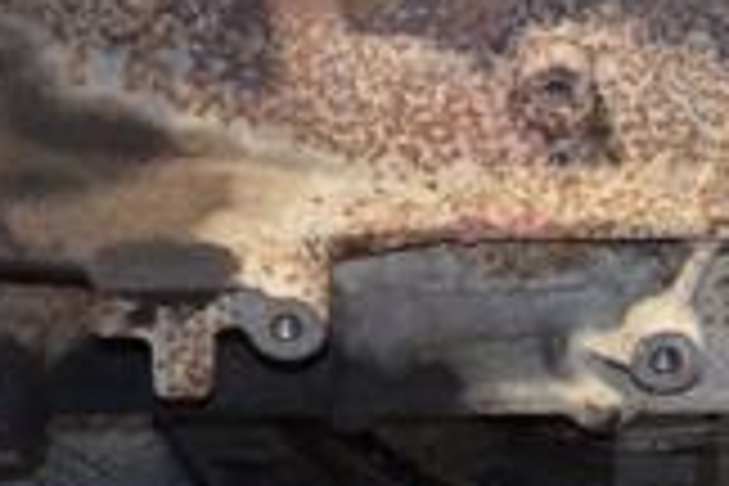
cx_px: 531
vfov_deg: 7.6
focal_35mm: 178
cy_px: -130
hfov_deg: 11.5
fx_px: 3604
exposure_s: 1/125
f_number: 5
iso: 800
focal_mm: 32
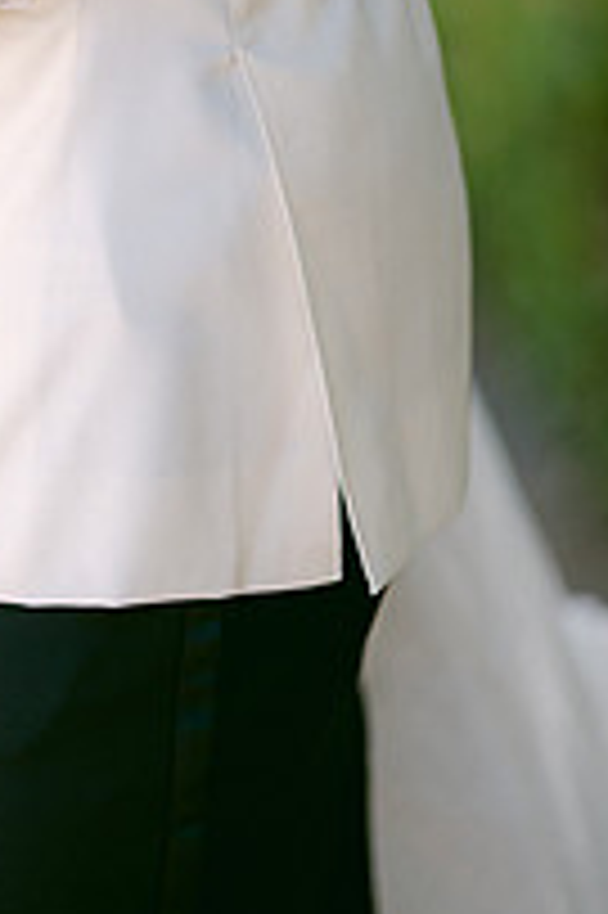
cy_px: 194
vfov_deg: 8.8
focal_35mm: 233
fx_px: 5912
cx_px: -5
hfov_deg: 5.9
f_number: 1.4
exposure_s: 1/1000
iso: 64
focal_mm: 105
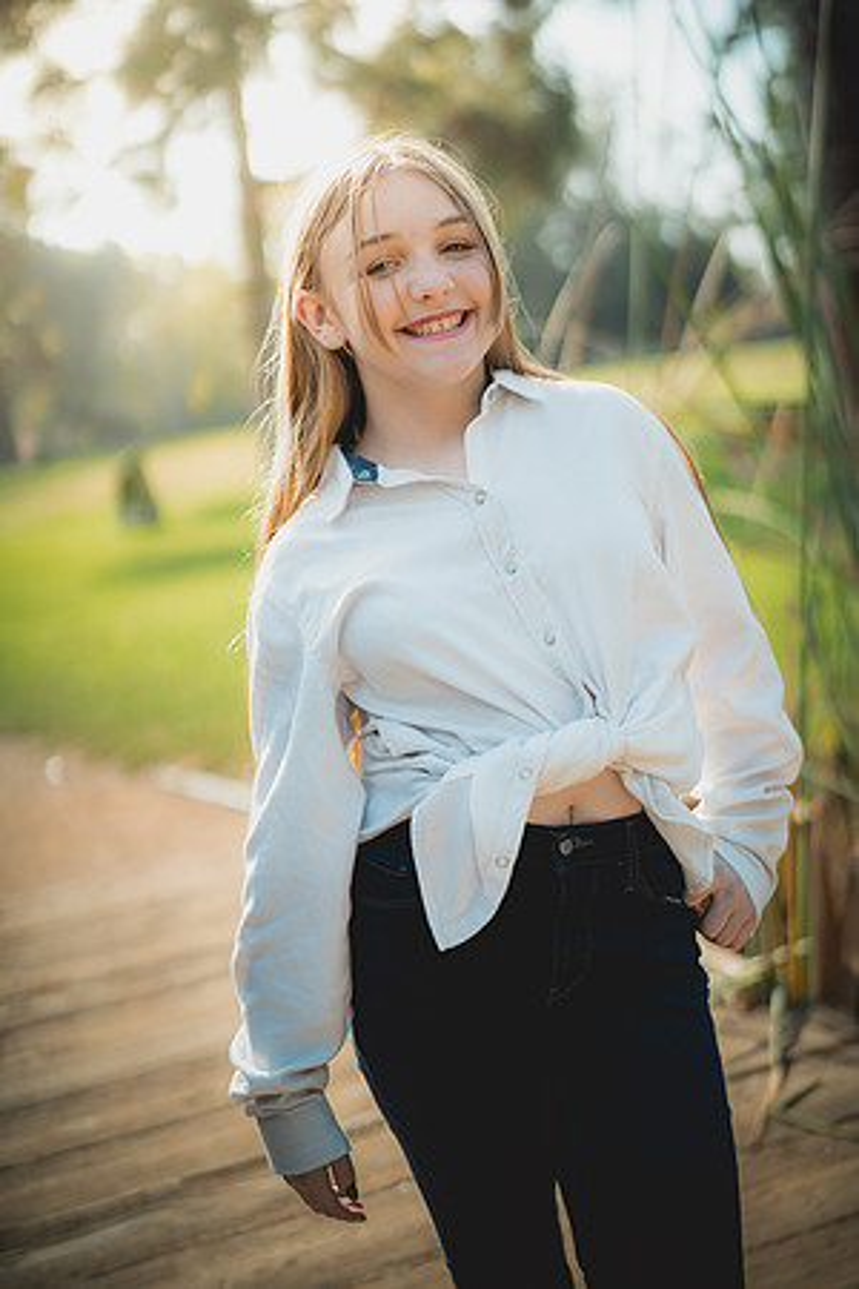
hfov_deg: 27.0
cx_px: 430
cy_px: 644
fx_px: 1789
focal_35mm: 50
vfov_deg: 39.6
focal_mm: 50
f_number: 1.4
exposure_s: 1/4000
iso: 250
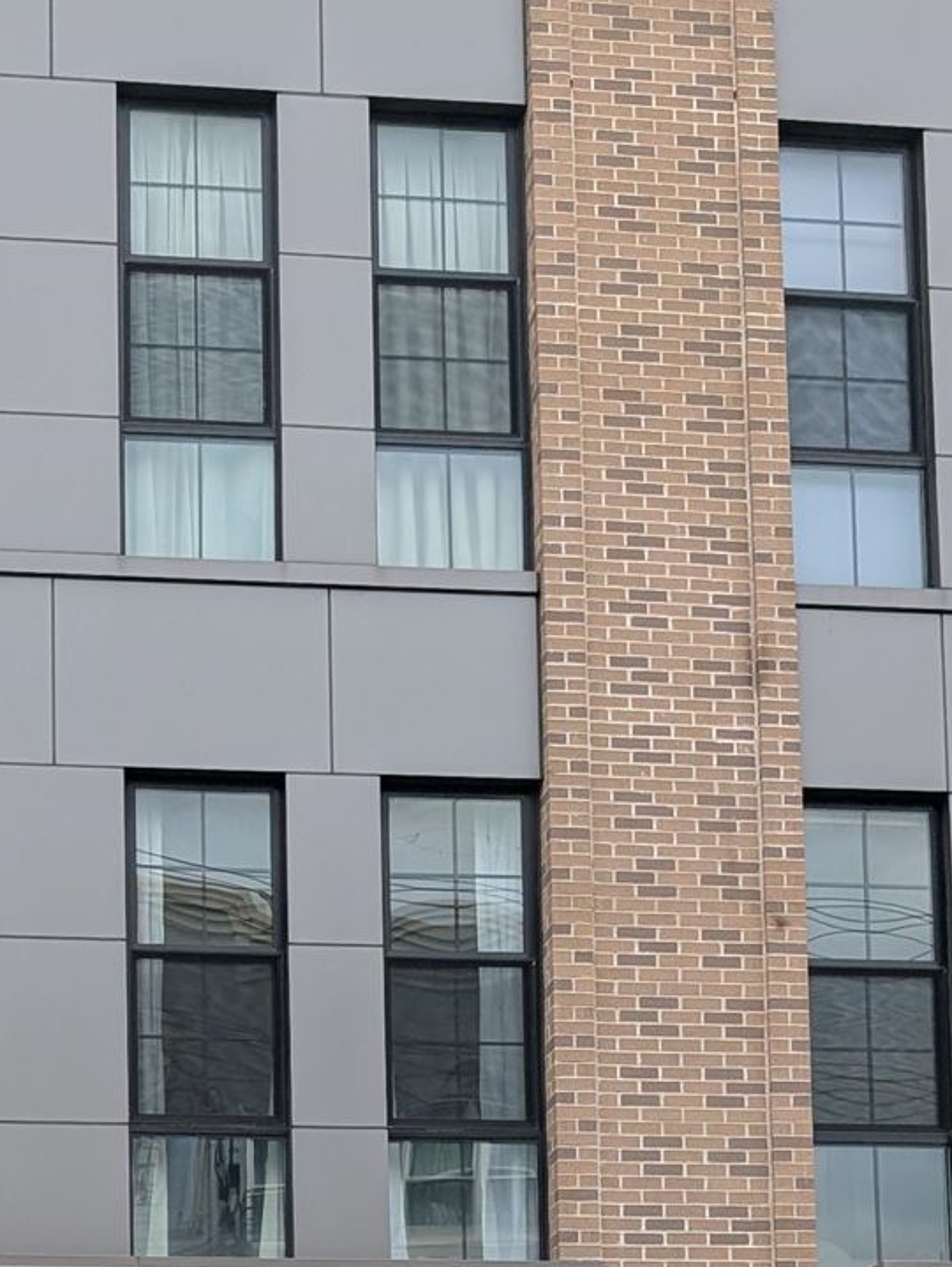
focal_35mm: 77
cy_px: 1426
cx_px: 289
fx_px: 2818
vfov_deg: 23.6
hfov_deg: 19.1
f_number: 1.68
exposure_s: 1/840
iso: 25
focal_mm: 6.9
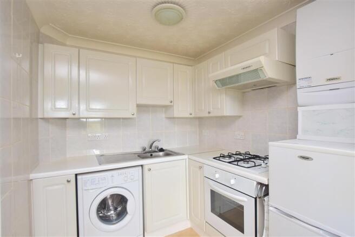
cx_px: 178
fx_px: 148
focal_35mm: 15
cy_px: 118
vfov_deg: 77.3
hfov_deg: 100.4
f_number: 5.6
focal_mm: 10
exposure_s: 1/60
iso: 400
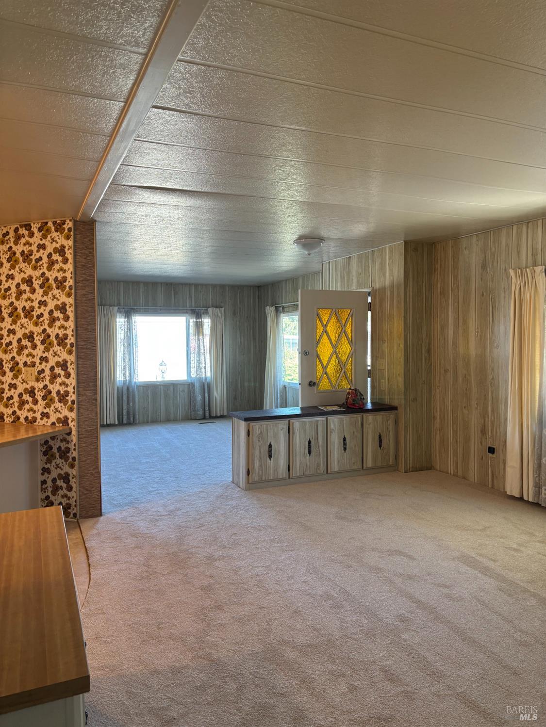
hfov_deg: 53.1
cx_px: 273
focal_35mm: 26
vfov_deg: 67.3
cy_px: 364
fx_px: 547
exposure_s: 1/60
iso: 100
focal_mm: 5.96
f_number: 1.6
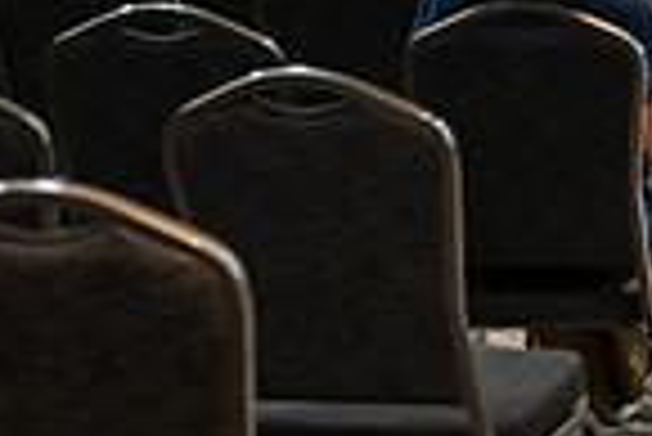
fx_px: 2901
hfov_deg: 11.9
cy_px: -182
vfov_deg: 8.4
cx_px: 1142
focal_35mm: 160
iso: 2500
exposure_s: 1/200
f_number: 3.5
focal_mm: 40
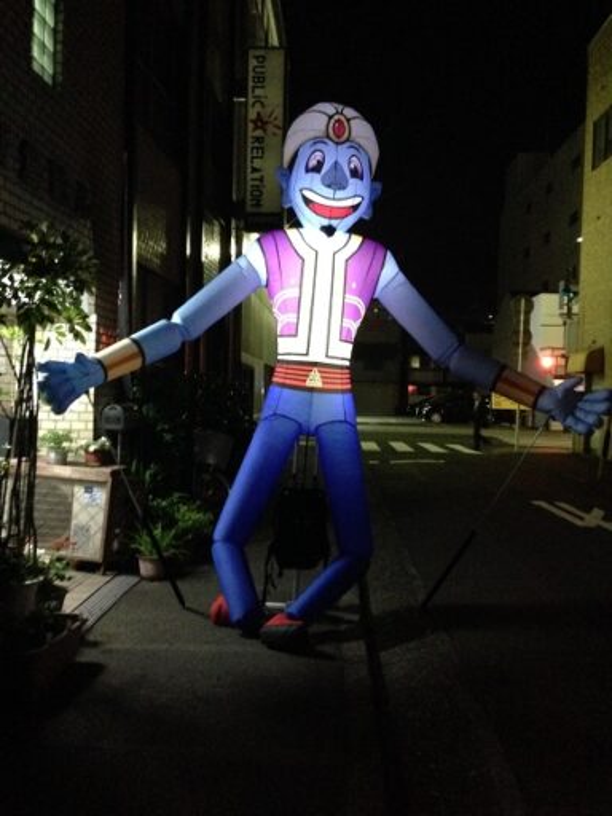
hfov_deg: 42.9
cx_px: 306
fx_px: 778
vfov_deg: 55.4
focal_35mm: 33
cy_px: 408
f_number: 2.4
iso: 800
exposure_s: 1/15
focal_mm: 4.12
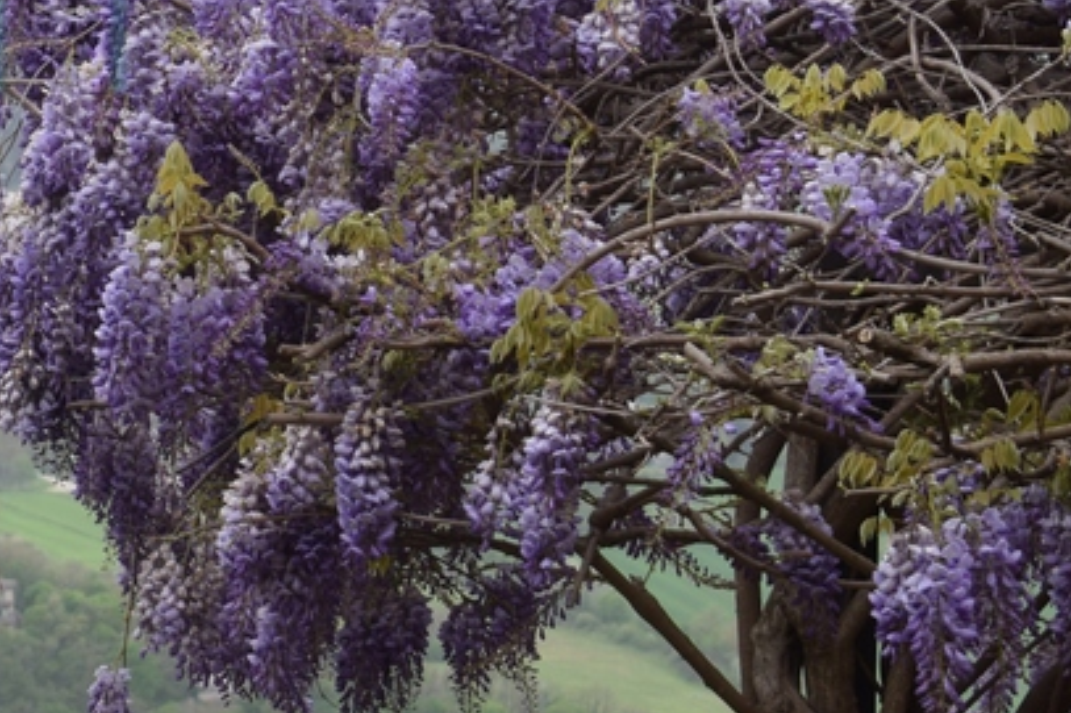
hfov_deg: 8.3
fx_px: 7240
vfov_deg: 5.6
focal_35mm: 243
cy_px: -11
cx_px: -497
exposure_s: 1/250
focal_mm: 55
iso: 250
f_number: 8
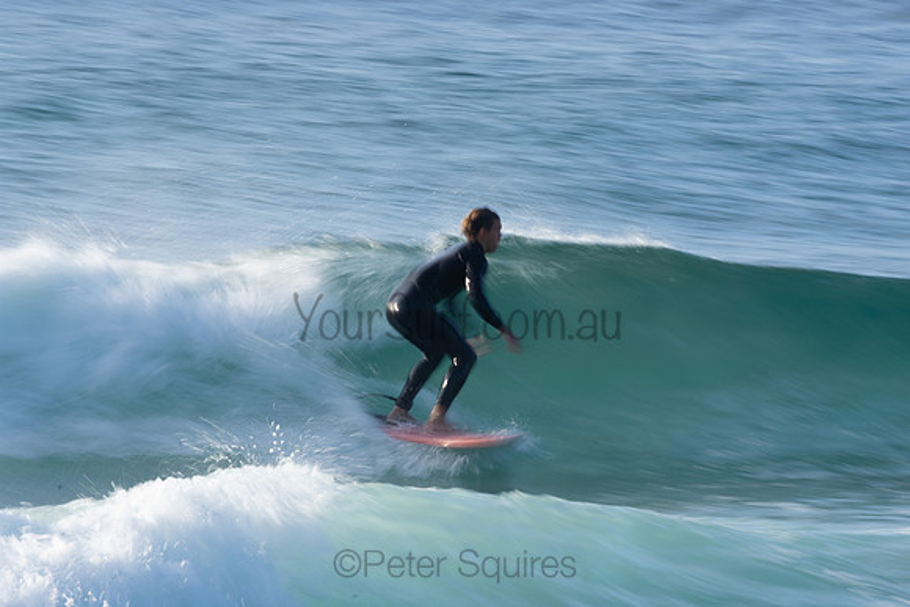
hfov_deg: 2.7
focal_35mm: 750
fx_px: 18962
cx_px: 455
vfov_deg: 1.8
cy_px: 304
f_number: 25
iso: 125
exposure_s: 1/20
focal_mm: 500
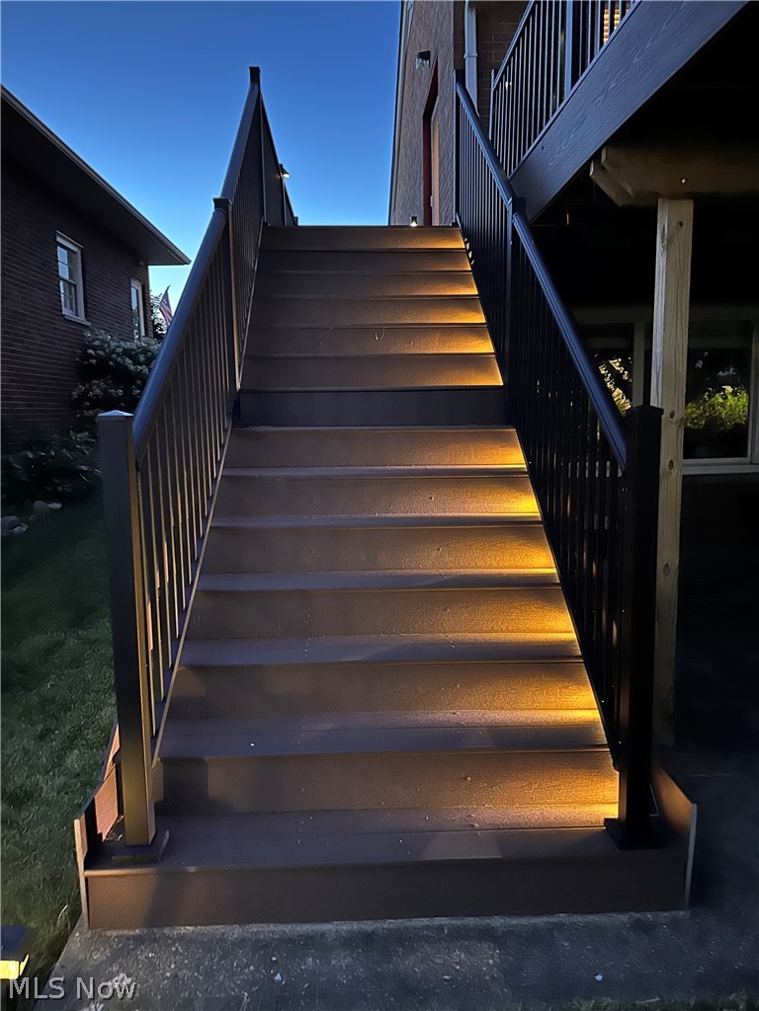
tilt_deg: -6.1
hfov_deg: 56.8
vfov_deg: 71.6
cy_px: 506
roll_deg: -0.4
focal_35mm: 24
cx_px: 380
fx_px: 702
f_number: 1.78
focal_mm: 6.86
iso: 1600
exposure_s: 1/15
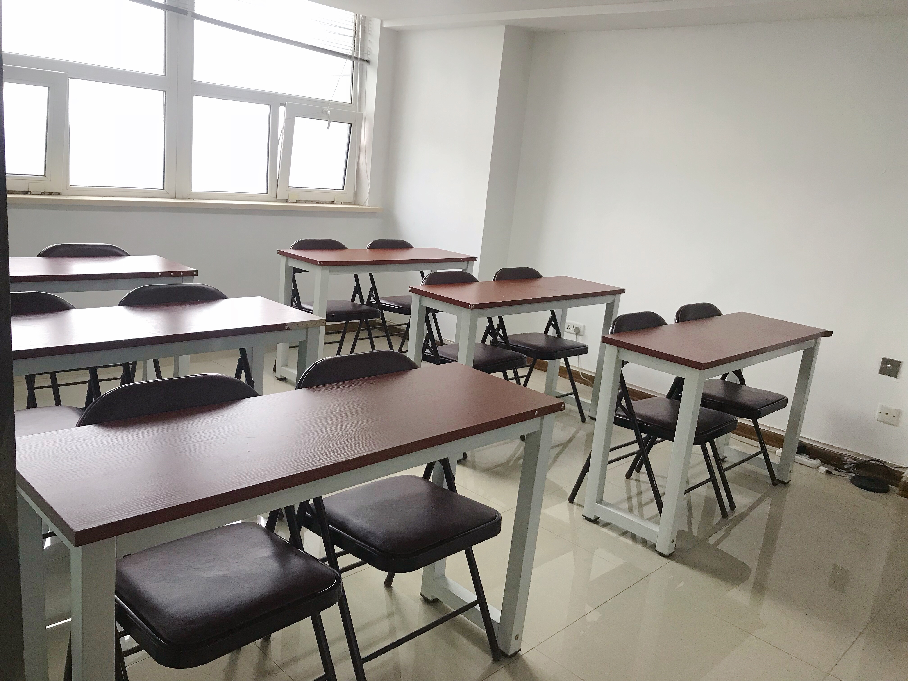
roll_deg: -5.0
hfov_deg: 63.4
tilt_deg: -13.1
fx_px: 734
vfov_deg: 49.7
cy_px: 340
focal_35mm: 28
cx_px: 454
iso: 32
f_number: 1.8
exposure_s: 1/33
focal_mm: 3.99
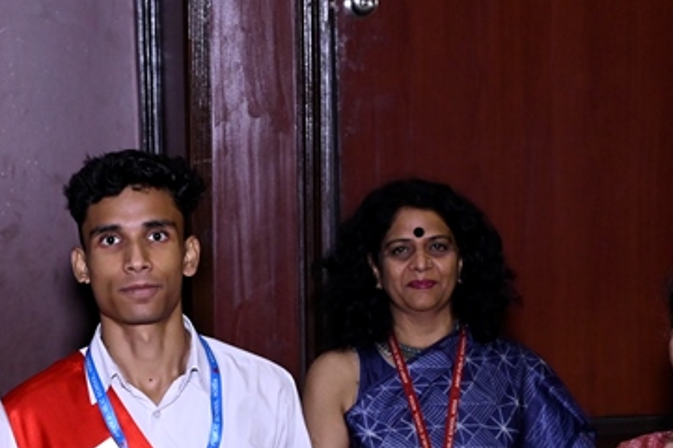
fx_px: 2279
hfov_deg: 16.6
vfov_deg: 11.1
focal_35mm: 122
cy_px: 435
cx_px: 76
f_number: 9
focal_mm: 43
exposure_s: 1/160
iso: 3200
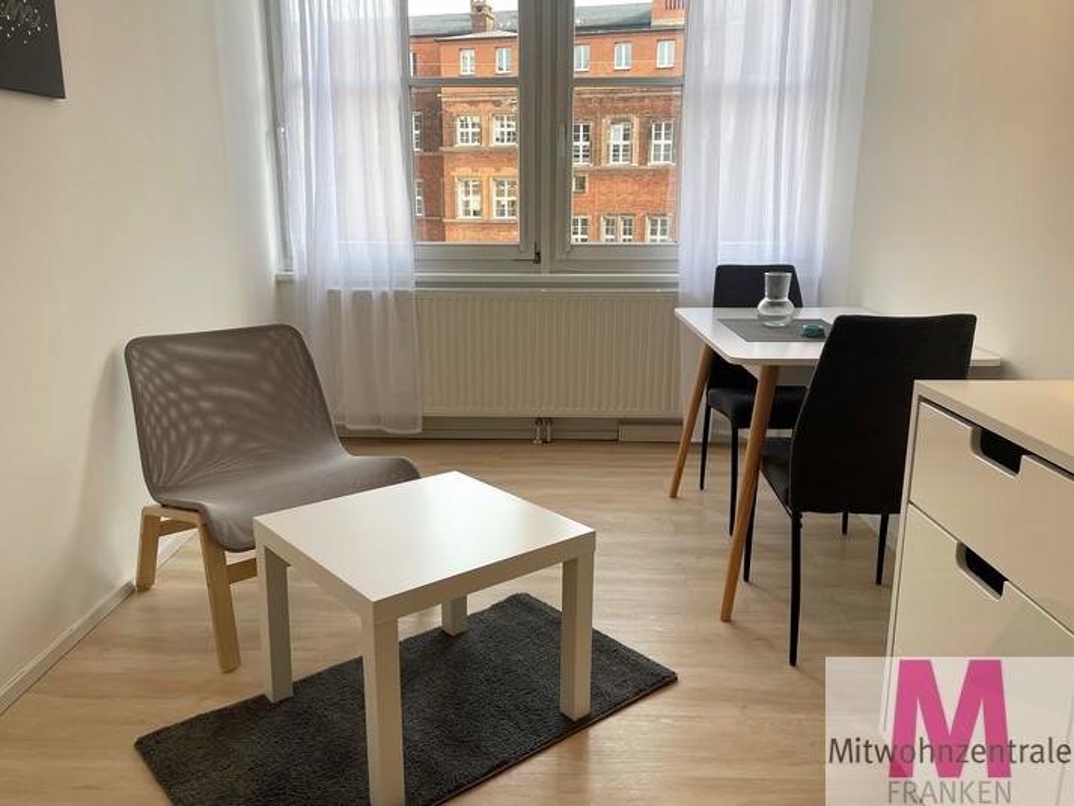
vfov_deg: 53.1
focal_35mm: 26
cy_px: 403
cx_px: 537
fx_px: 807
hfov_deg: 67.3
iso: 32
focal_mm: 4.2
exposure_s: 1/217
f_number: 1.6
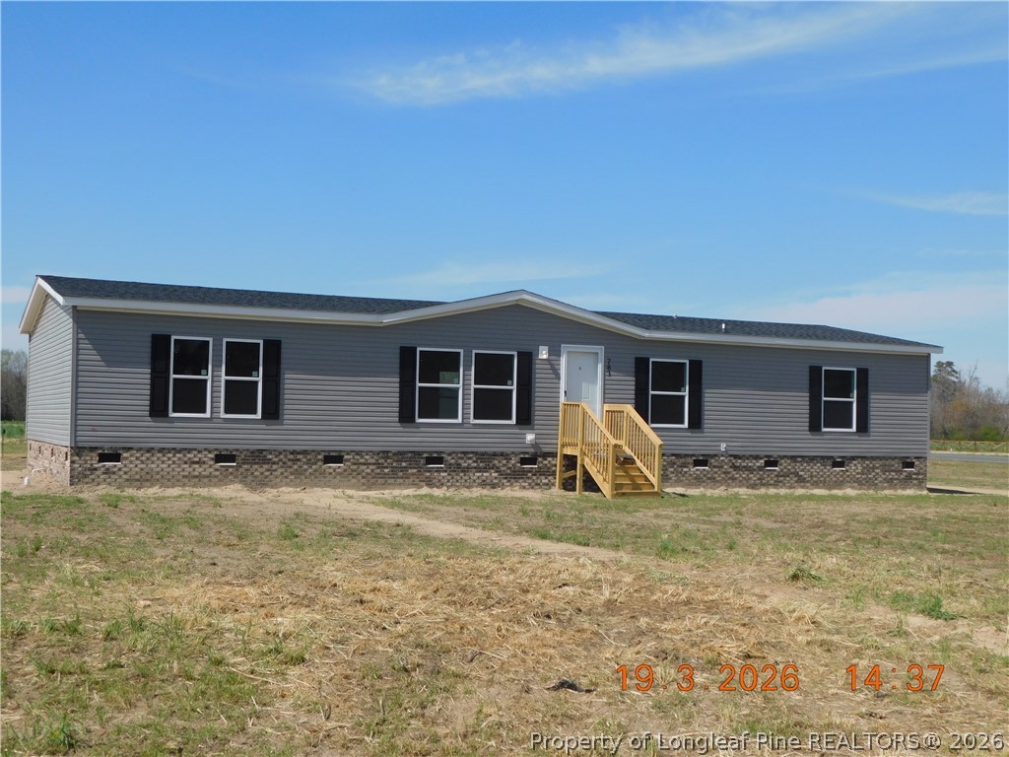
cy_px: 378
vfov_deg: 32.2
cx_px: 504
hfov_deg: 42.1
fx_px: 1312
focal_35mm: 45
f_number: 7.4
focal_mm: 8
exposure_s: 1/400
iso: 125
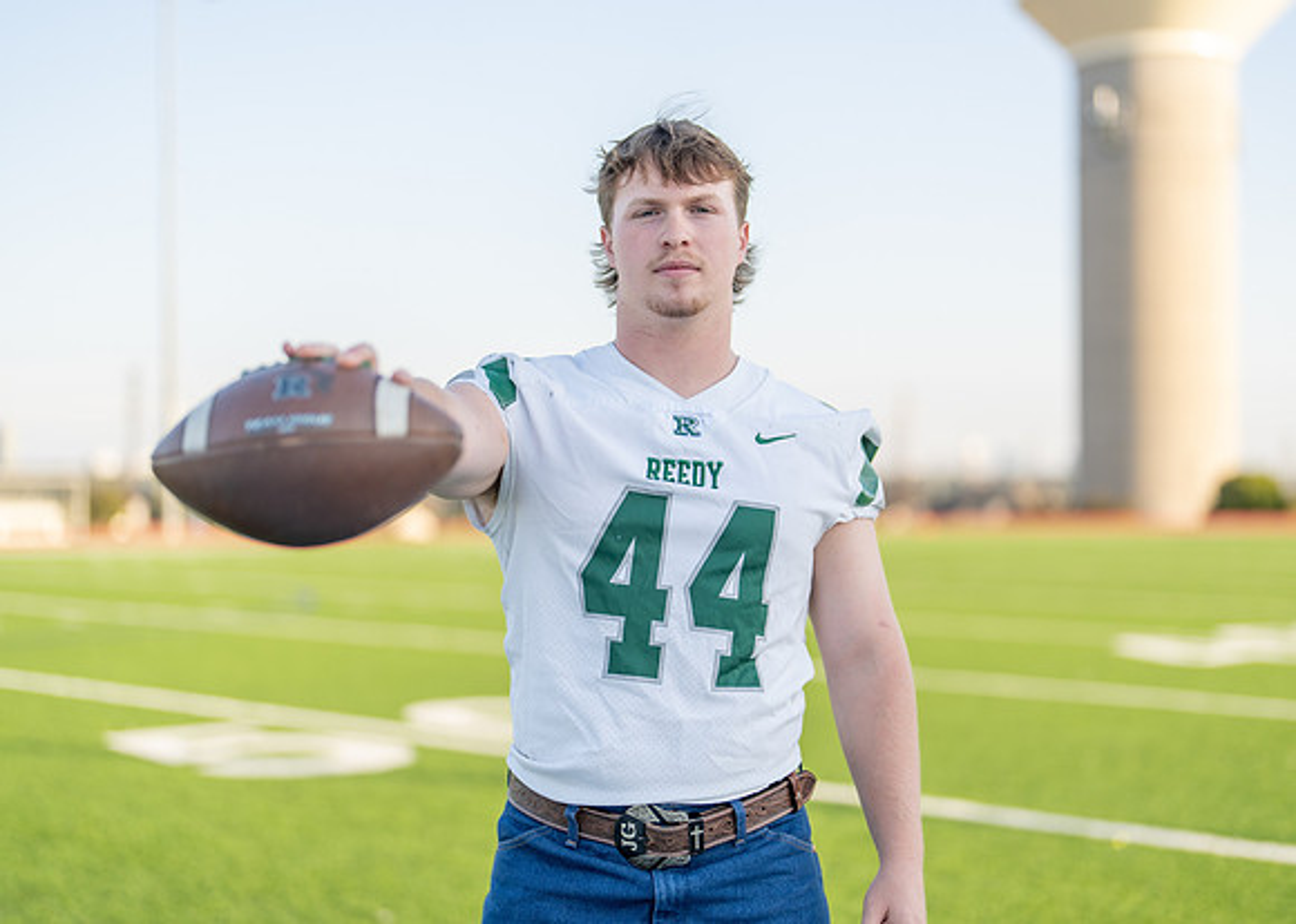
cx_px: 688
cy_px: 478
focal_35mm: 56
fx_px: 2069
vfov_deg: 25.2
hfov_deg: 34.8
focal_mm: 50
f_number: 1.2
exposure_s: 1/2000
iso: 100
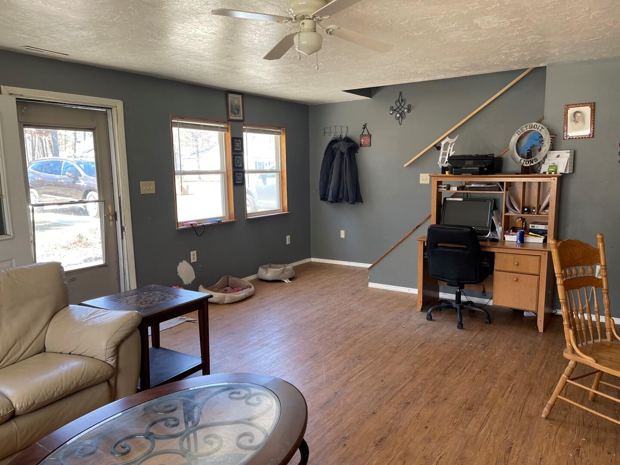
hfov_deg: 69.4
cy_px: 232
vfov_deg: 54.9
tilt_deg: -8.6
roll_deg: +1.1
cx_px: 310
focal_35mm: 25
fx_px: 448
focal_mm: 5.1
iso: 100
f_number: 1.6
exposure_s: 1/121
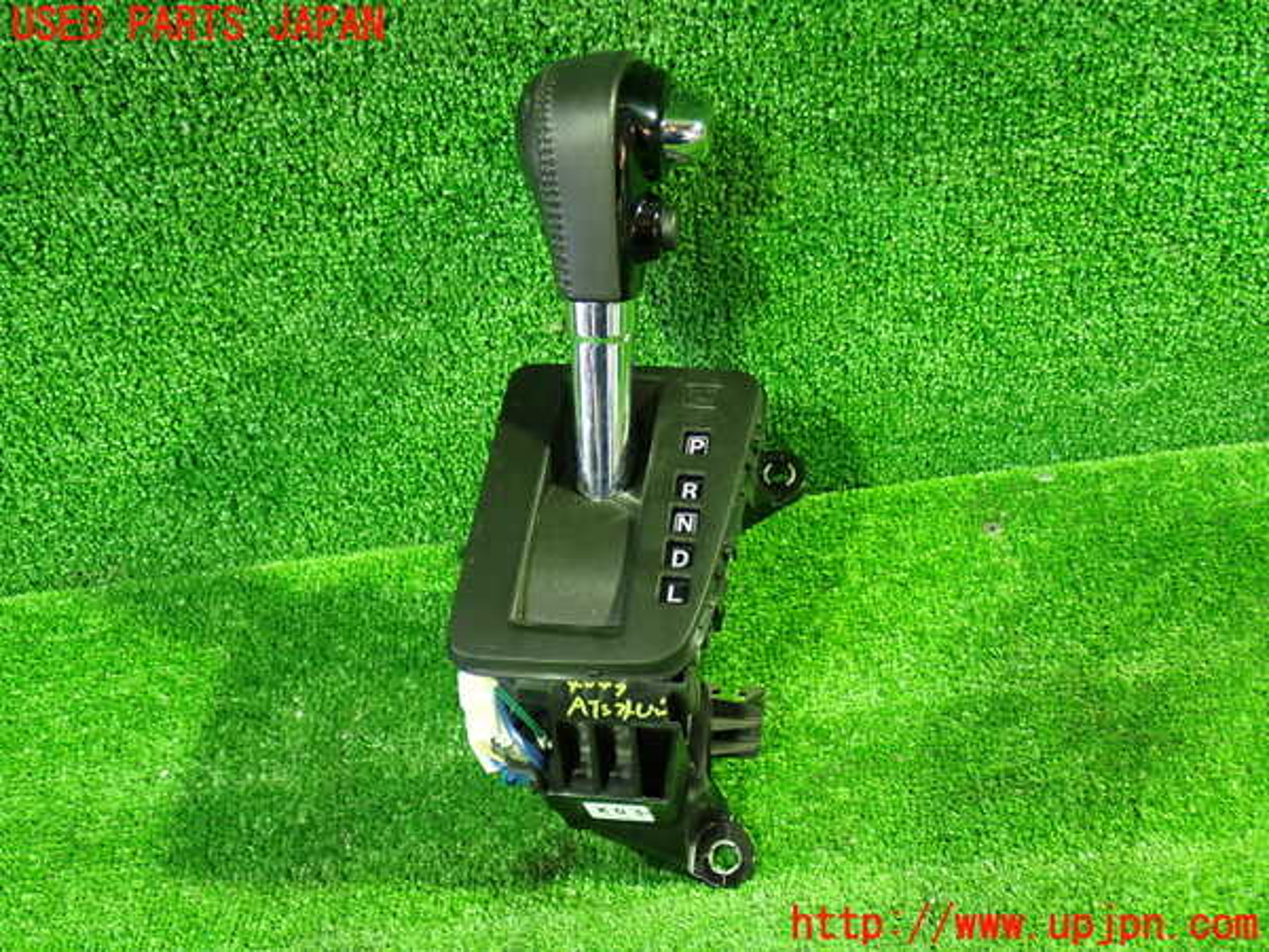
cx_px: 634
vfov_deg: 37.7
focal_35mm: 38
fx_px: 1393
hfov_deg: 49.0
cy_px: 476
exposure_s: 1/15
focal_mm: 6.83
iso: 800
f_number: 2.7
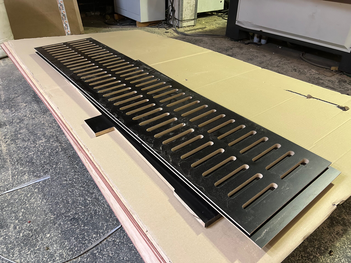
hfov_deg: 67.3
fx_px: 264
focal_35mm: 26
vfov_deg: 53.1
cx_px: 176
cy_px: 132
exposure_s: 1/33
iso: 500
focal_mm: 5.7
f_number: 1.5
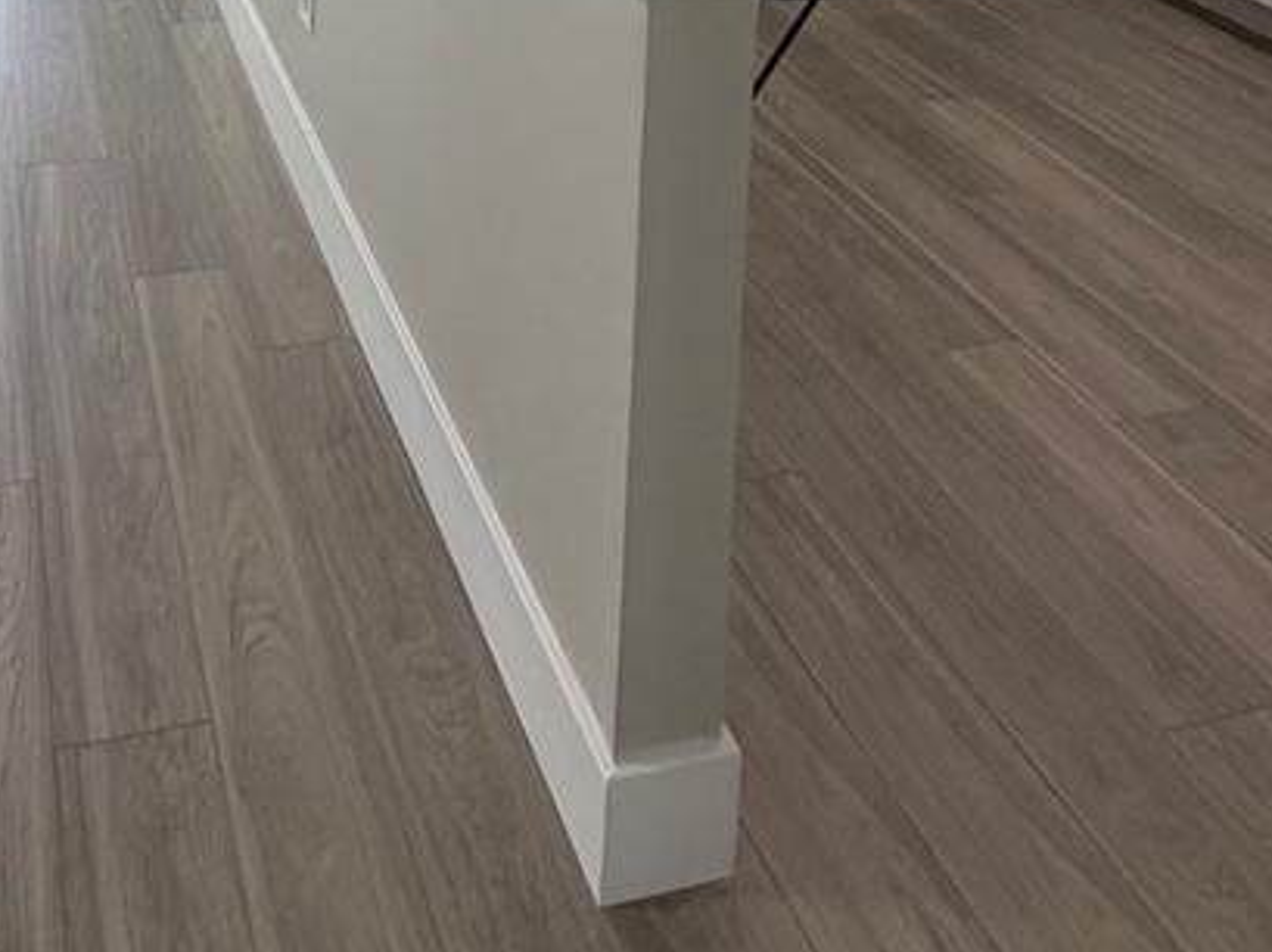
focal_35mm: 37
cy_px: -451
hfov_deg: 47.9
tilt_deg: -4.8
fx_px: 1358
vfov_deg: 27.6
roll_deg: -1.9
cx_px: 292
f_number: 2.2
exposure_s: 1/120
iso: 125
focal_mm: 2.22
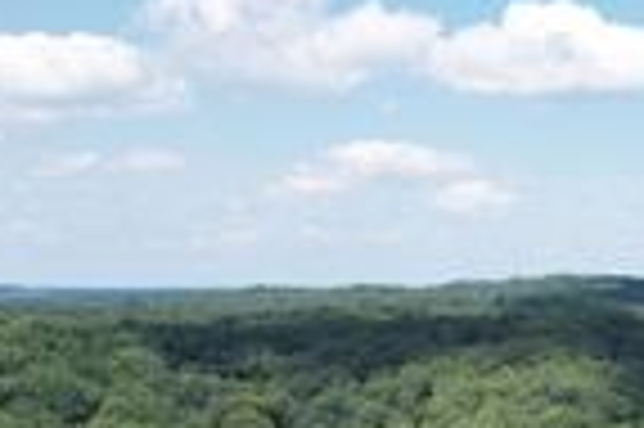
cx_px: 950
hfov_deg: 22.1
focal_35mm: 77
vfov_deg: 15.7
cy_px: 710
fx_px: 1376
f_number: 2.8
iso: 200
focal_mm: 8.38
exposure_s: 1/1600
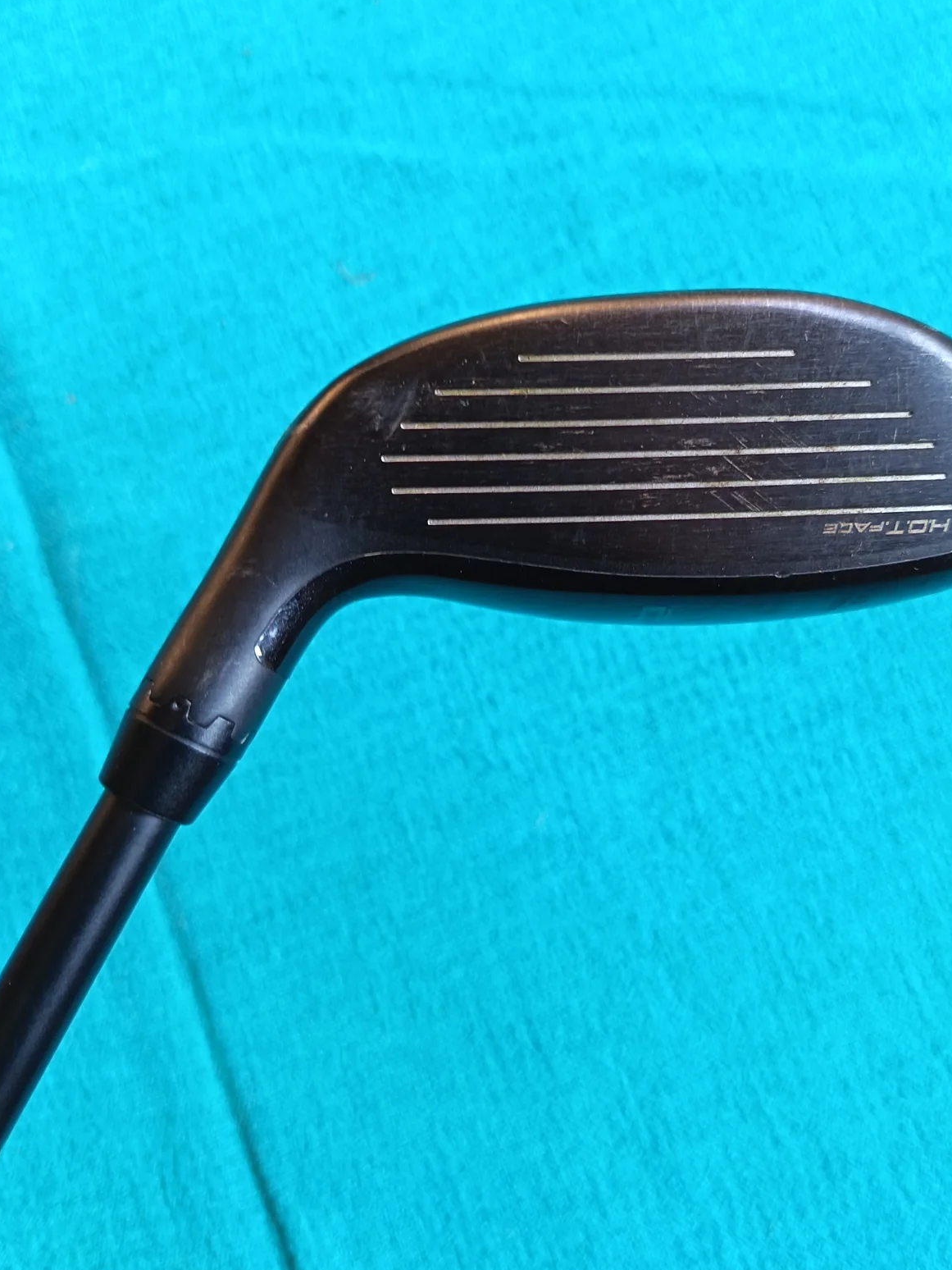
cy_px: 534
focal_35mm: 31
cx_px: 594
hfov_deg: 45.1
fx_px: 1137
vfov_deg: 58.1
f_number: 1.75
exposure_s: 1/50
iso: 601
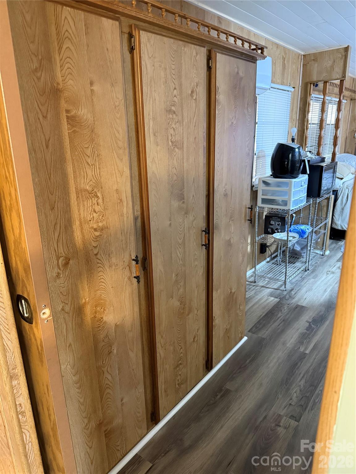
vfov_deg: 71.6
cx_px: 178
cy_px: 237
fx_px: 329
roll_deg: +1.3
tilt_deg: -17.4
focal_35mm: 24
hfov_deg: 56.8
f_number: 1.78
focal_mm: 6.76
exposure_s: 1/40
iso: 800
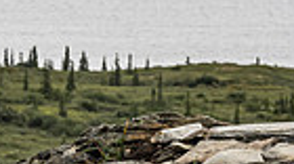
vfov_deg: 3.9
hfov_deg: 7.0
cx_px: -42
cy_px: 155
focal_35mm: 308
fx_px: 2396
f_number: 8
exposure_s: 1/160
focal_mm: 34
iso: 400
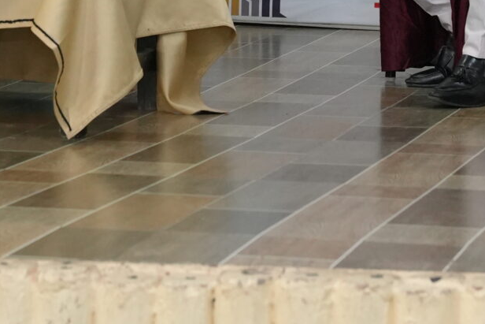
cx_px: 187
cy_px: -264
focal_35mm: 190
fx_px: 2559
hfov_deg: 10.8
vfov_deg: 7.0
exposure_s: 1/160
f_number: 4
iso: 3200
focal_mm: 45.7
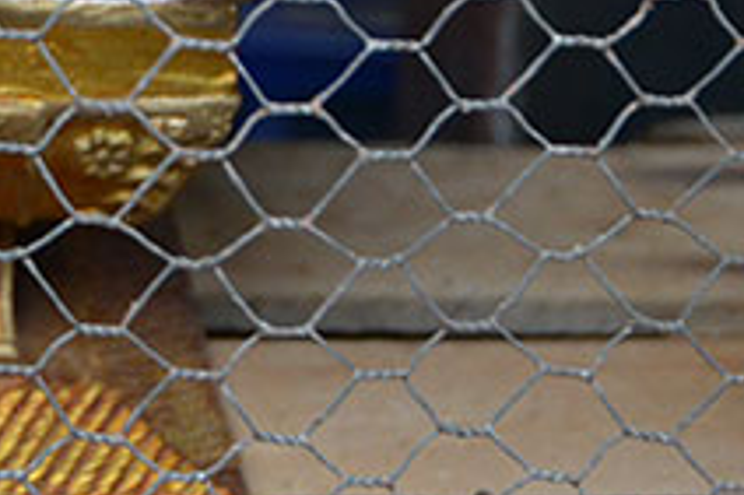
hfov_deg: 13.8
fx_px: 2994
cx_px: -151
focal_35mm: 145
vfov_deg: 9.3
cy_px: -139
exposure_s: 1/100
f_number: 4
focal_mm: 30
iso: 800
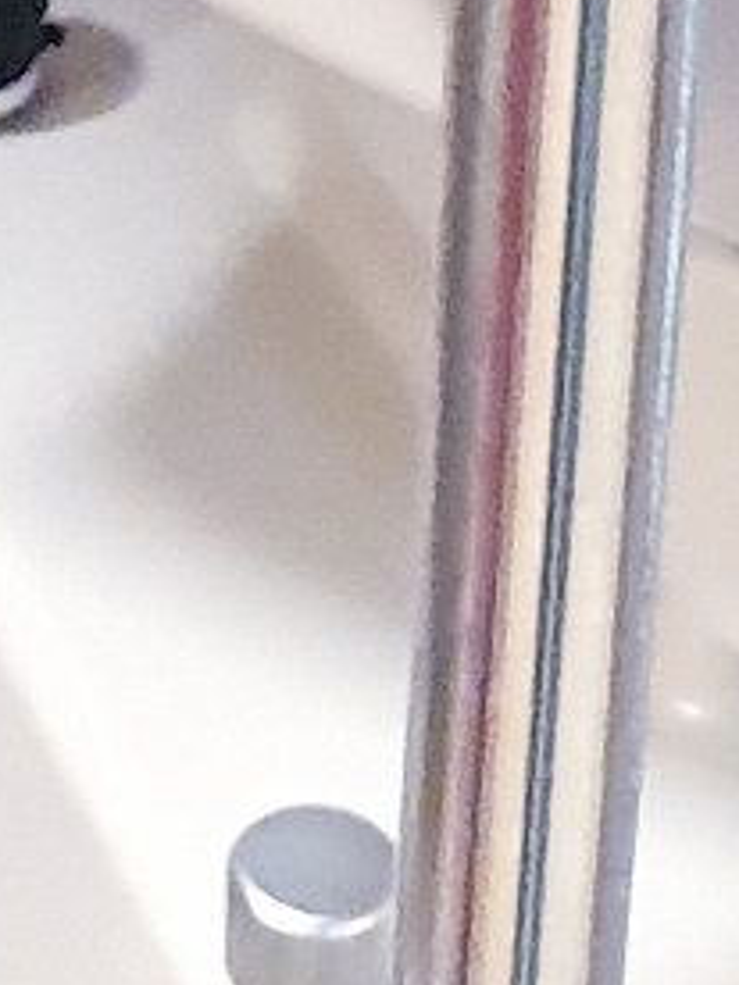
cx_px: -350
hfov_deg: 7.7
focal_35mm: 190
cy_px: -1570
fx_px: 5408
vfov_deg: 9.1
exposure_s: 1/50
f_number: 2.4
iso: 500
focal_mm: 4.3
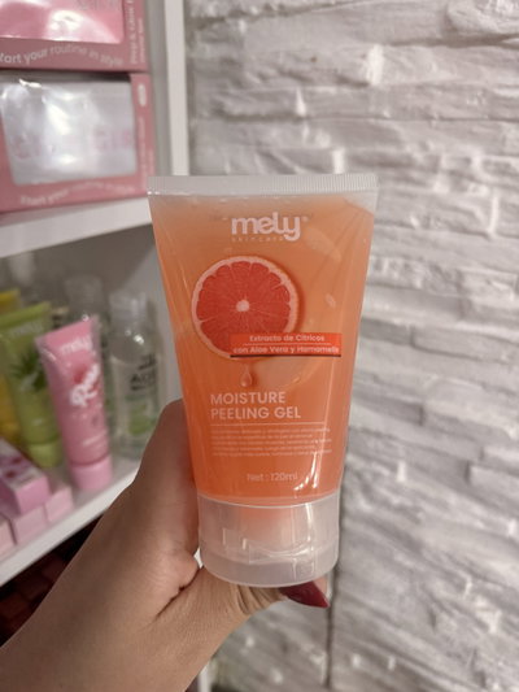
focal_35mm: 24
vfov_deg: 71.6
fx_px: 480
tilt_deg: -25.2
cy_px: 346
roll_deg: -0.3
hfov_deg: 56.8
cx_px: 260
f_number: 1.78
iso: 100
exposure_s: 1/100
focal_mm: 6.76
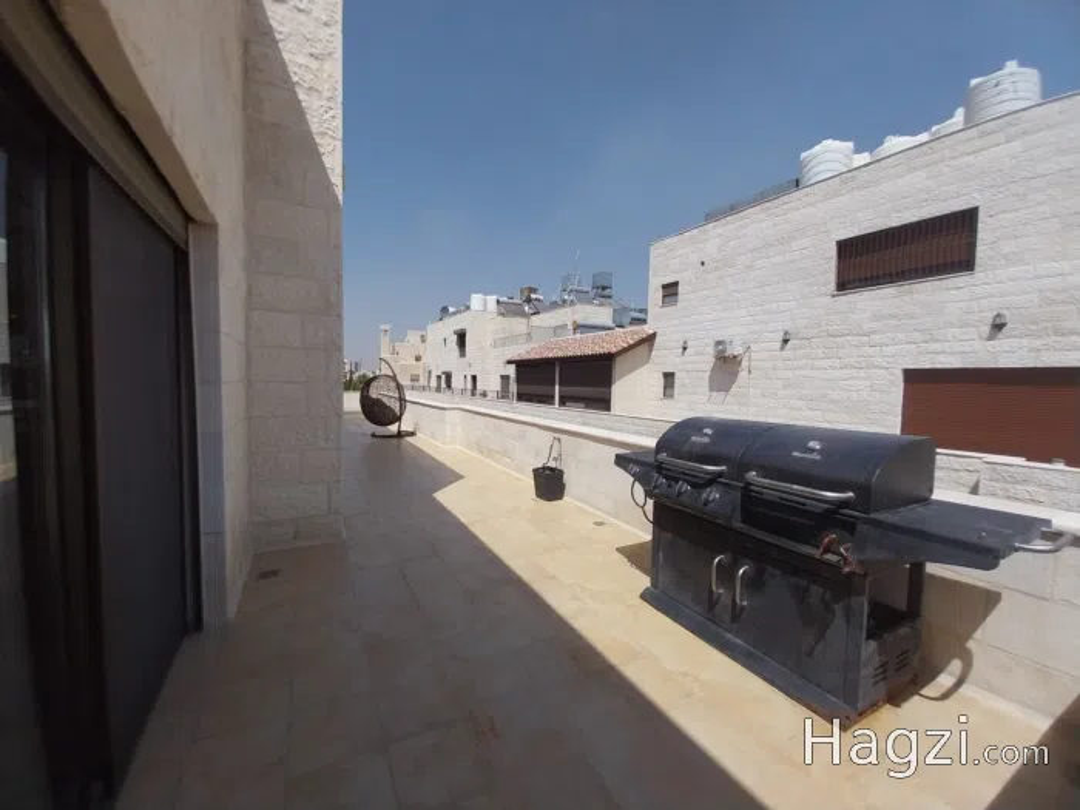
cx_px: 540
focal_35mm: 13
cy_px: 405
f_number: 2.2
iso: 74
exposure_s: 1/2604
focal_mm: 1.3
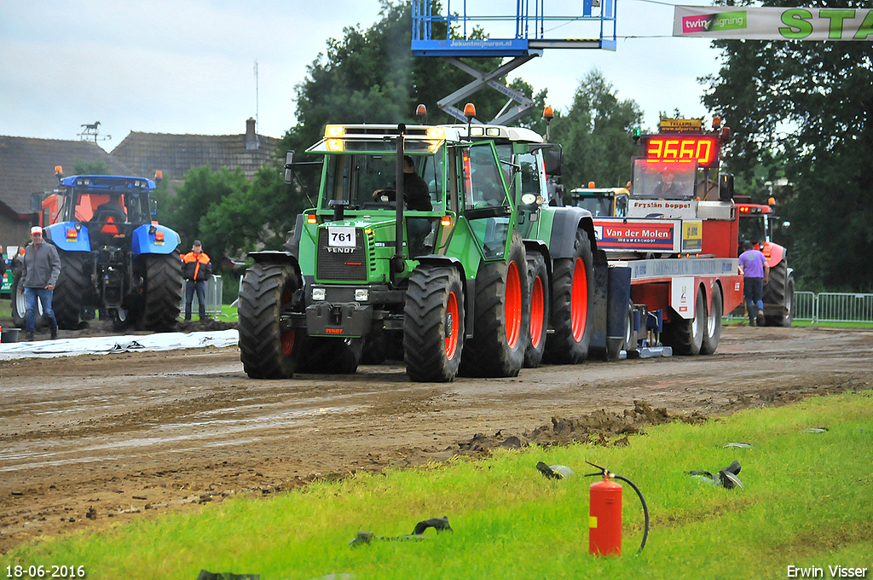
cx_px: 436
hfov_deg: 10.2
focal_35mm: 202
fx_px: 4904
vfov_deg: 6.8
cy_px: 290
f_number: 5.6
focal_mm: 135
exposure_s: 1/100
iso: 1000
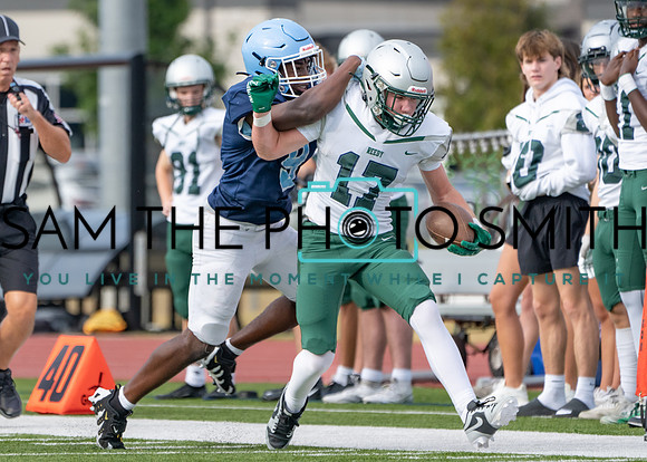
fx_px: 11508
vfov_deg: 2.3
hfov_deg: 3.2
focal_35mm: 626
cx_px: 212
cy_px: 235
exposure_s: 1/1250
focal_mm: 400
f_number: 5.6
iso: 320
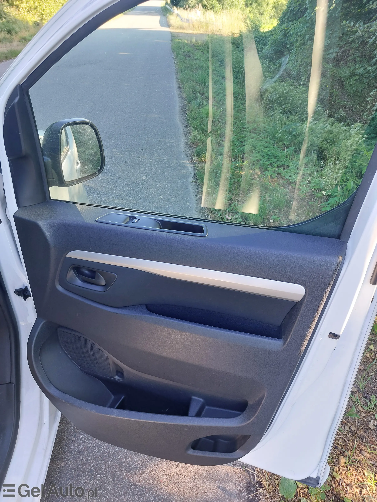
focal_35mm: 25
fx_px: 363
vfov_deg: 69.4
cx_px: 188
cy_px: 251
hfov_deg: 54.9
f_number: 1.8
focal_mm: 5.23
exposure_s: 1/50
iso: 50
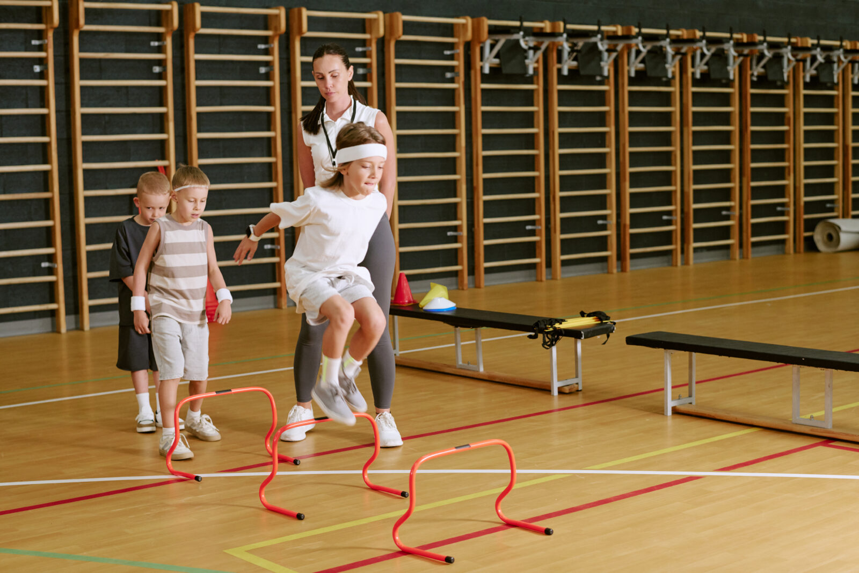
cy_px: 286
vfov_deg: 23.4
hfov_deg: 34.5
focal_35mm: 58
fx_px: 1384
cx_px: 430
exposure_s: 1/200
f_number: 3.2
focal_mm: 58
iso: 800
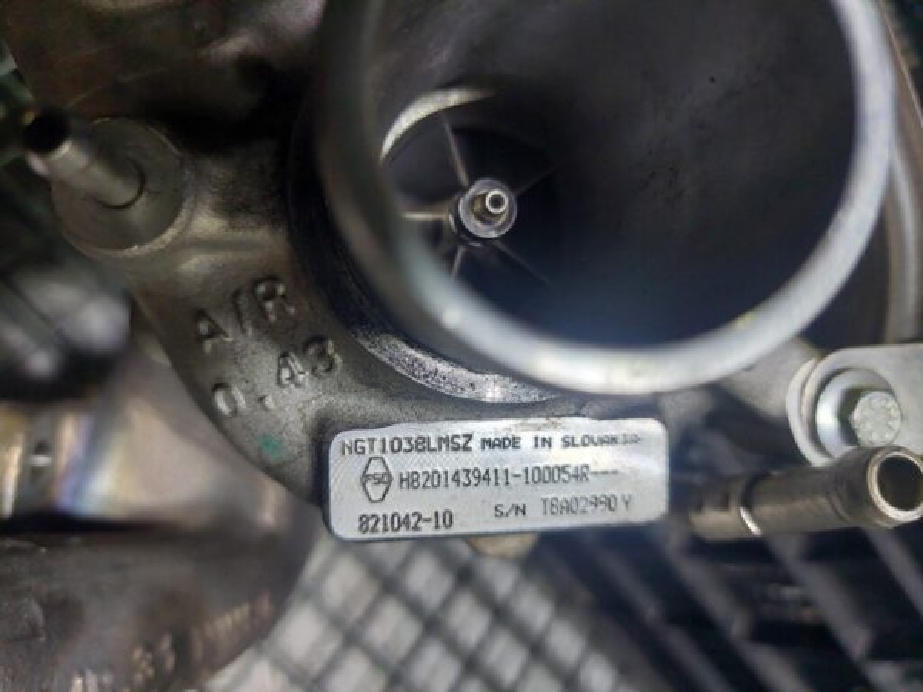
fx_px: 667
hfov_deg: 69.4
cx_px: 462
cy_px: 346
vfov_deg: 54.9
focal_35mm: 25
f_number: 1.8
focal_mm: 5.23
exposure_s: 1/50
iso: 80
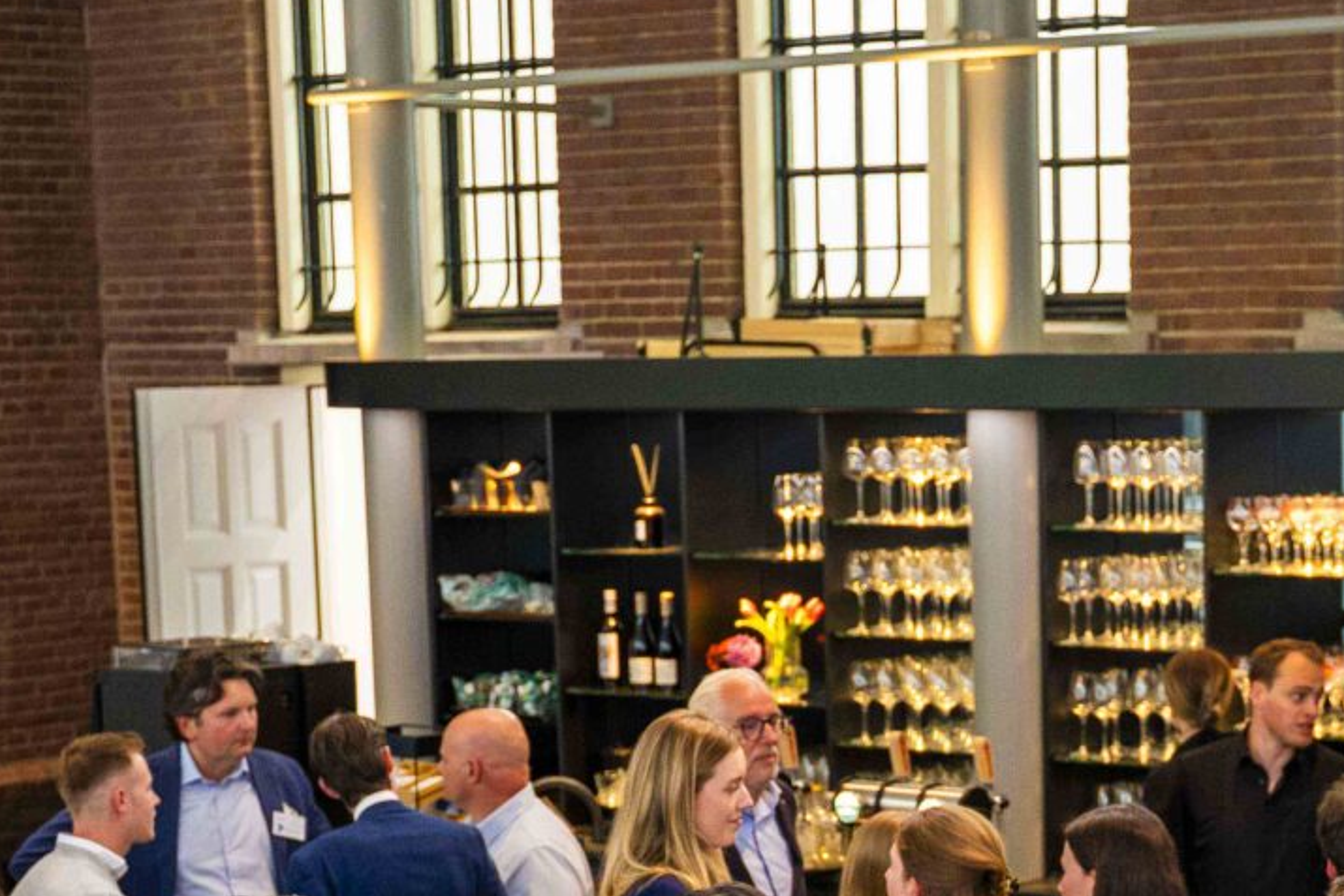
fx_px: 3809
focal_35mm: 102
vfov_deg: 13.2
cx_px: 976
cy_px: 971
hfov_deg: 19.9
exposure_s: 1/200
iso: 1250
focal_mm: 38
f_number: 2.8
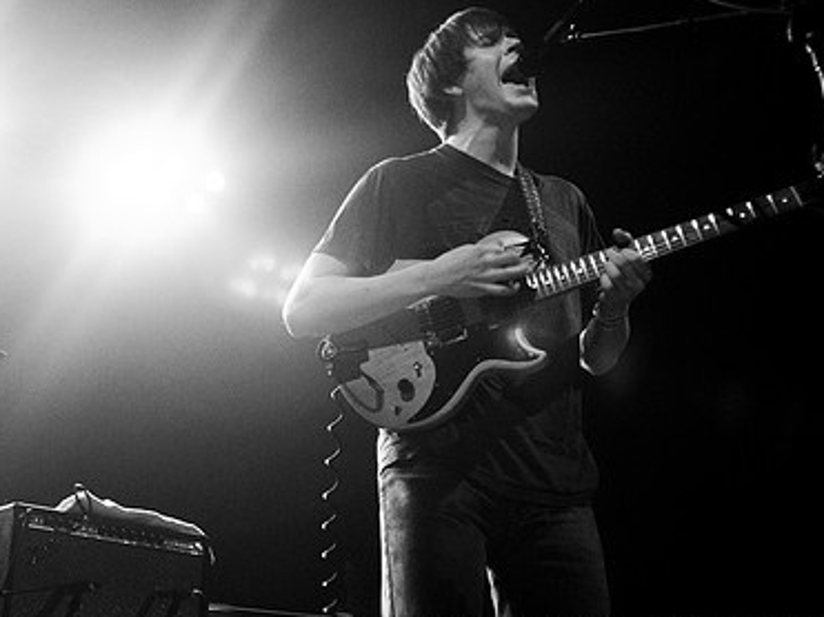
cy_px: 225
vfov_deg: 32.0
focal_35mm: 45
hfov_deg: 40.9
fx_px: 1071
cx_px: 211
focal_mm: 20
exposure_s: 1/160
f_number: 2.8
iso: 640
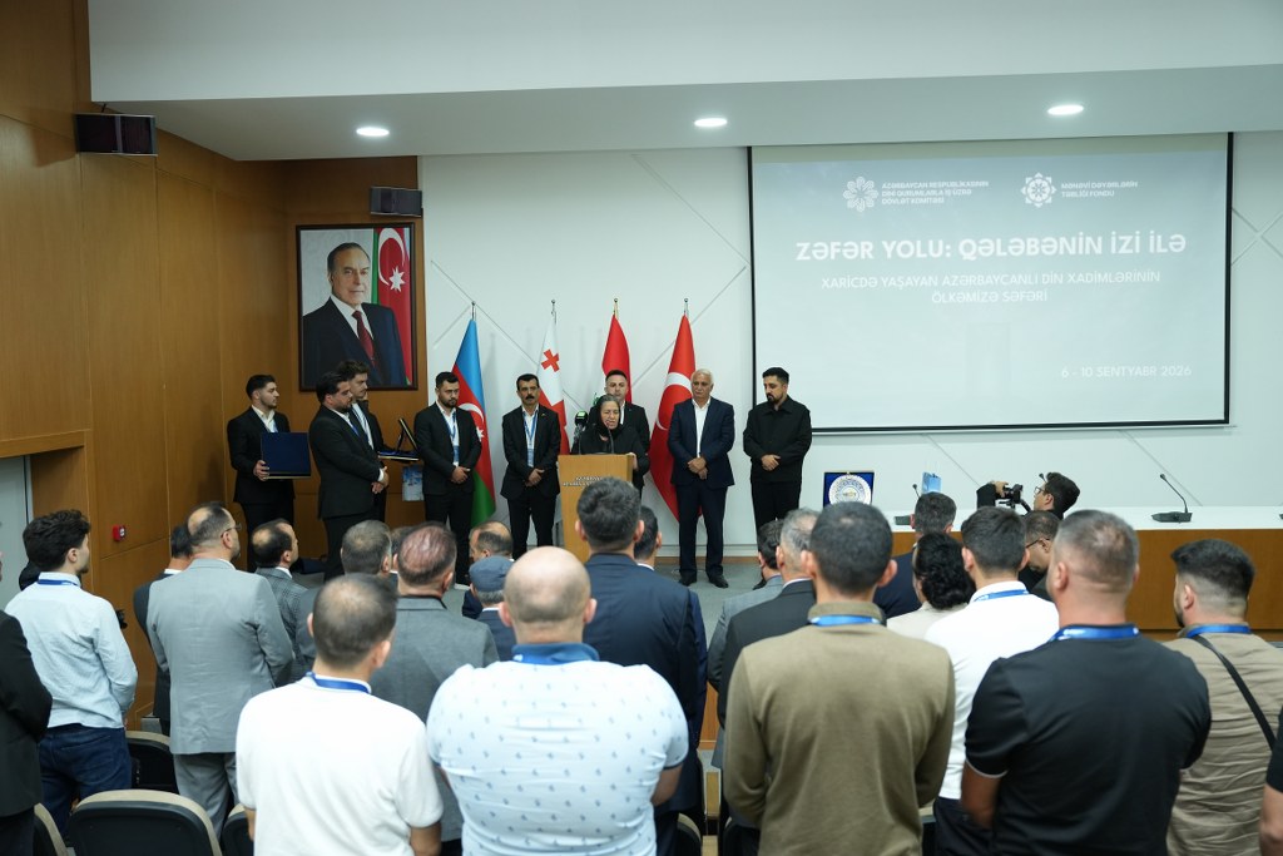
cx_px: 642
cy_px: 428
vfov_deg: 42.3
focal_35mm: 31
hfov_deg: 60.3
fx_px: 1105
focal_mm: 31
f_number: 3.2
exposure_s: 1/100
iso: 1600
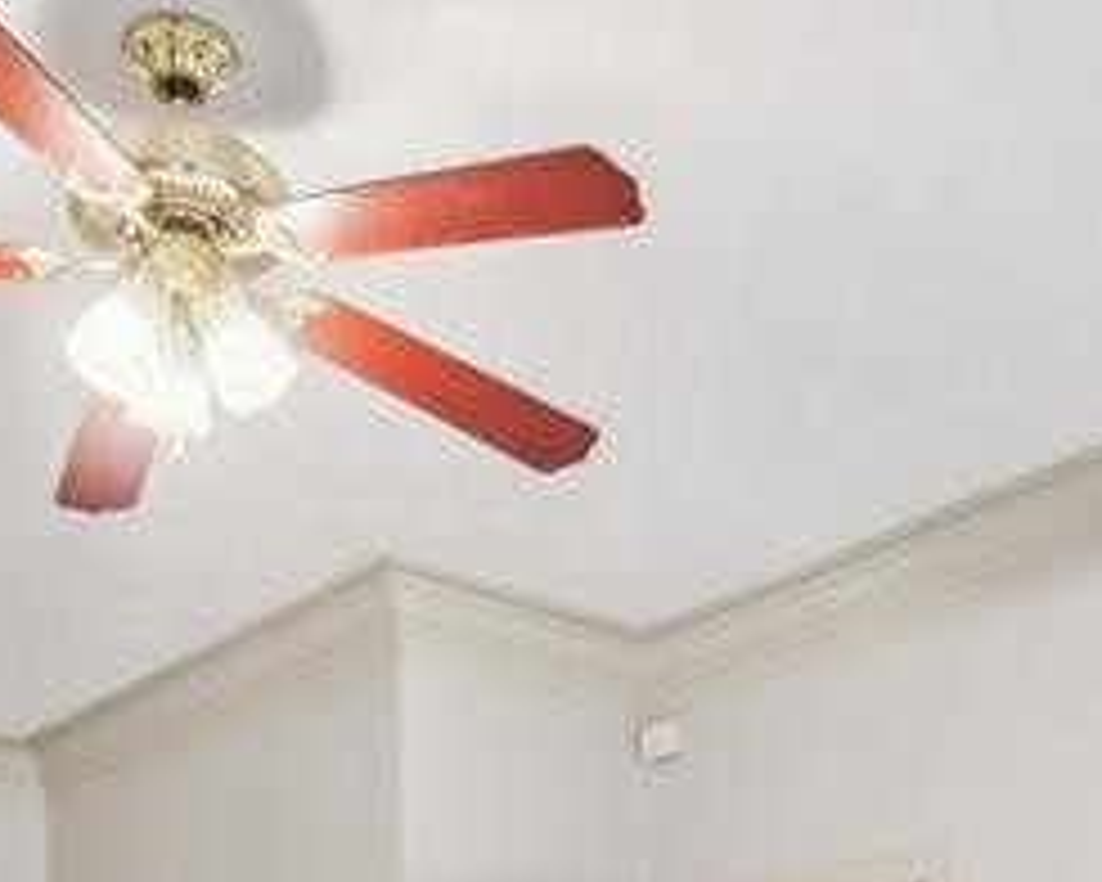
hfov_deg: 34.2
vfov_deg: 23.0
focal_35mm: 55
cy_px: 1280
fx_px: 1794
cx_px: 549
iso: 80
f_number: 11
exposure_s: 1/6
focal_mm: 14
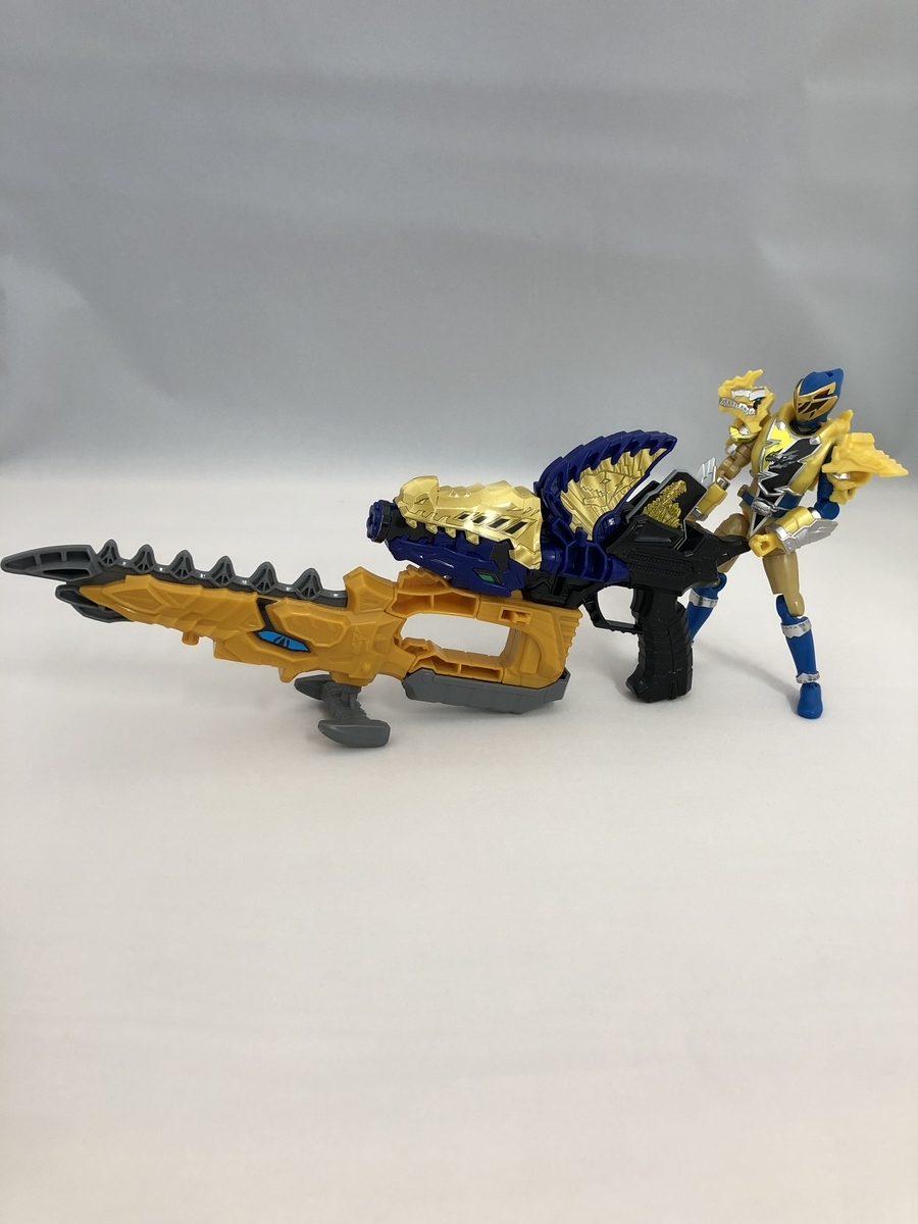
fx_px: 990
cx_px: 459
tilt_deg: -22.5
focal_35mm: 28
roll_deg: -2.5
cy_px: 612
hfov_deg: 49.7
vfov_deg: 63.4
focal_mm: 3.99
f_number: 1.8
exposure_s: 1/33
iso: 40
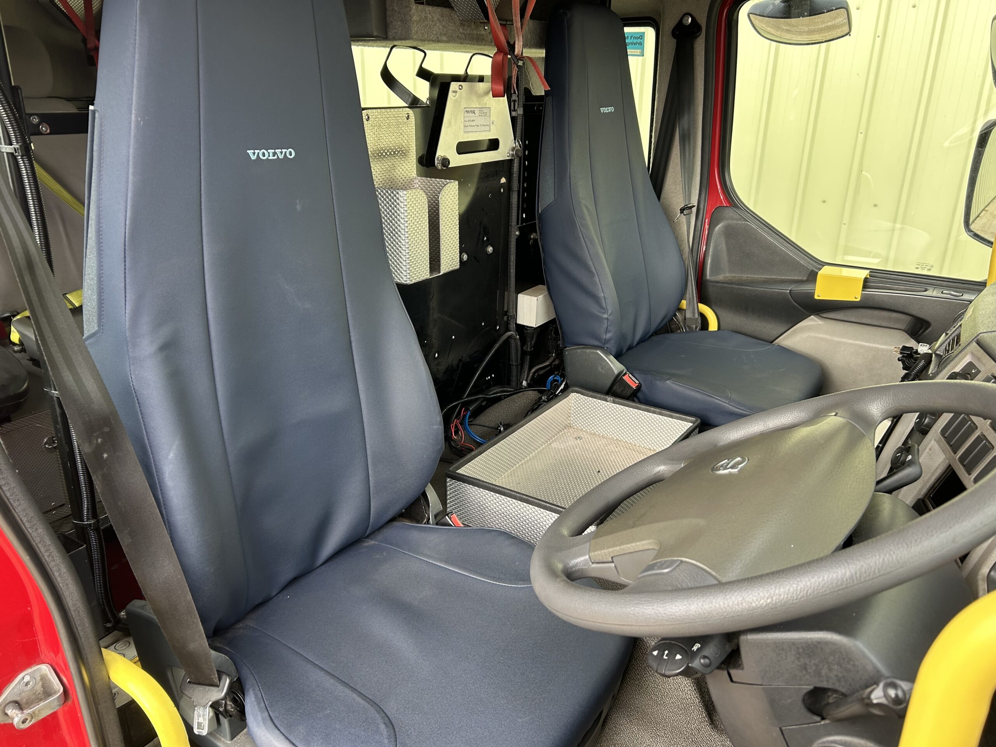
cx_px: 498
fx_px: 748
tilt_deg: -19.9
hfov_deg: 67.3
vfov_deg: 53.1
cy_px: 374
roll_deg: -0.2
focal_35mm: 26
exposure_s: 1/121
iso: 64
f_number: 1.5
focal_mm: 5.7
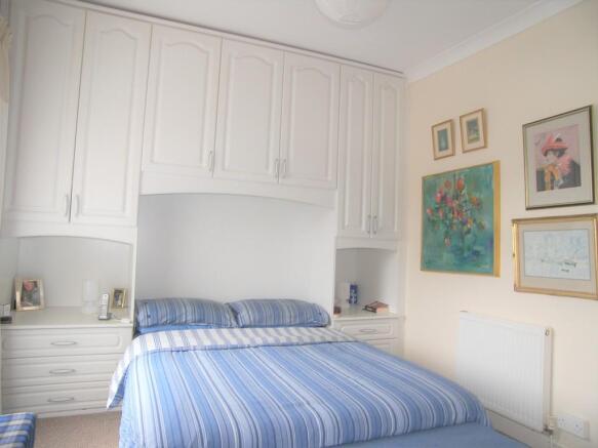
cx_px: 299
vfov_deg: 51.3
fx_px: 466
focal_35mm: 27
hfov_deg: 65.3
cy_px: 224
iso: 80
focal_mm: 5.7
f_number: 2.8
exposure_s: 1/30
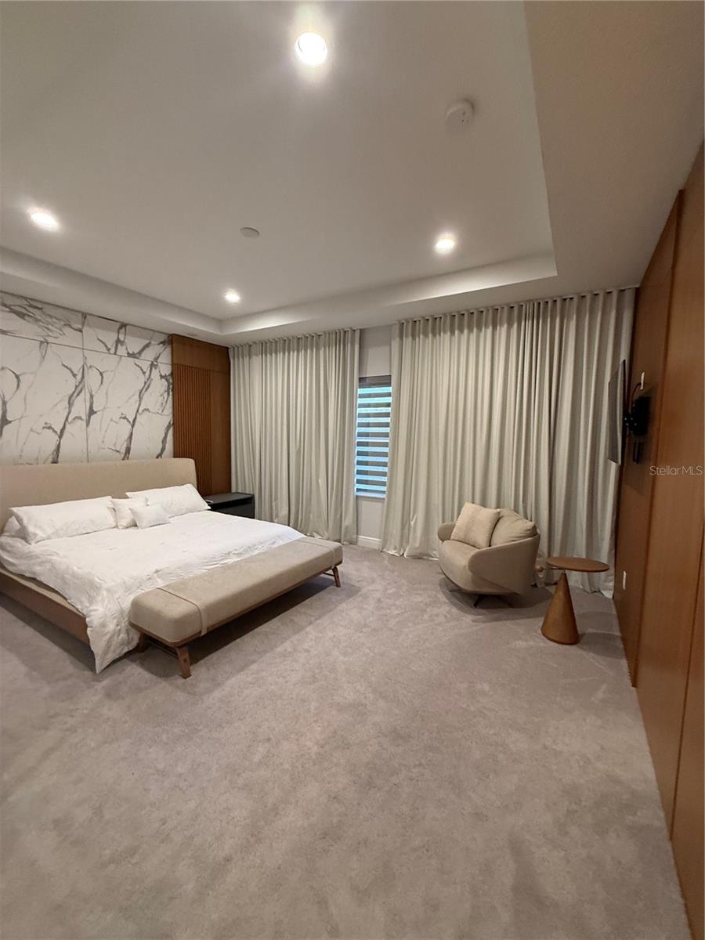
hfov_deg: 85.7
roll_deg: -2.3
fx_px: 380
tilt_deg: -5.6
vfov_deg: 102.1
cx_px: 352
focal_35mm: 14
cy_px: 470
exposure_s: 1/60
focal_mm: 2.22
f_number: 2.2
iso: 320
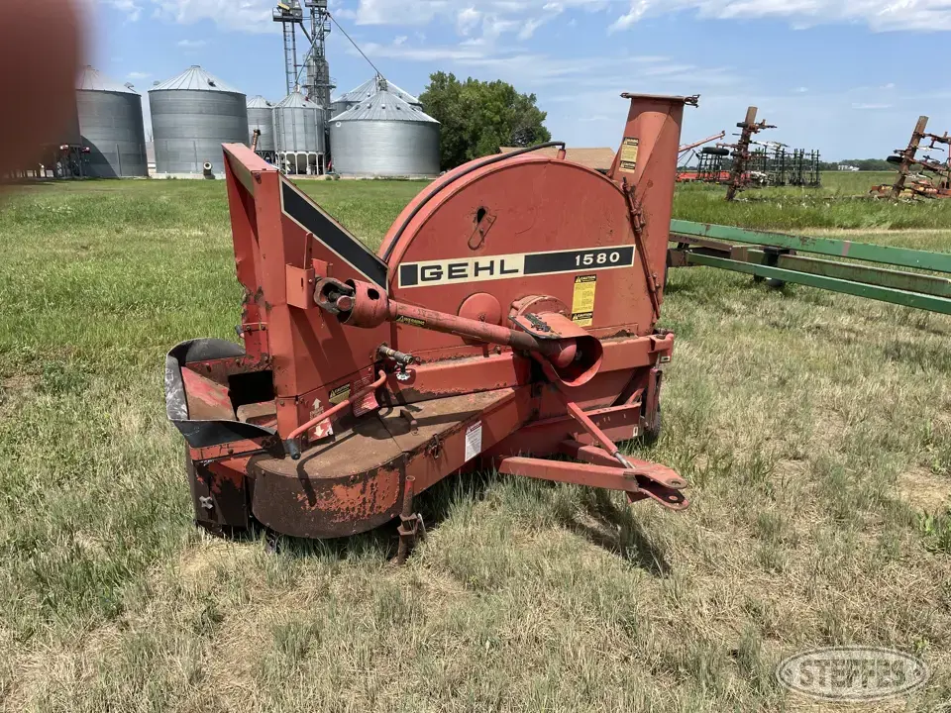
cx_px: 476
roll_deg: +0.0
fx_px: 714
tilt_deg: -13.4
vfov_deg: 53.1
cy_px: 356
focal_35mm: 26
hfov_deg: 67.3
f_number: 1.6
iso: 32
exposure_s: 1/3125
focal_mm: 4.2
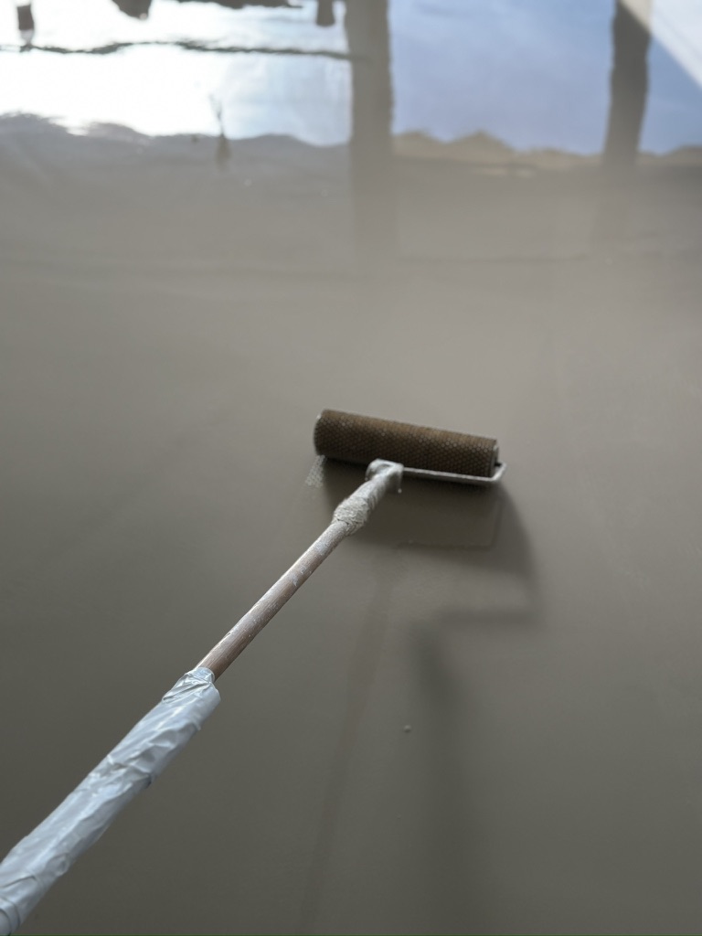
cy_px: 468
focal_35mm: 48
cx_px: 351
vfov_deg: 39.7
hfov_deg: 30.3
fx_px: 1298
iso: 80
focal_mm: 6.86
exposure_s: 1/816
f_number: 1.78
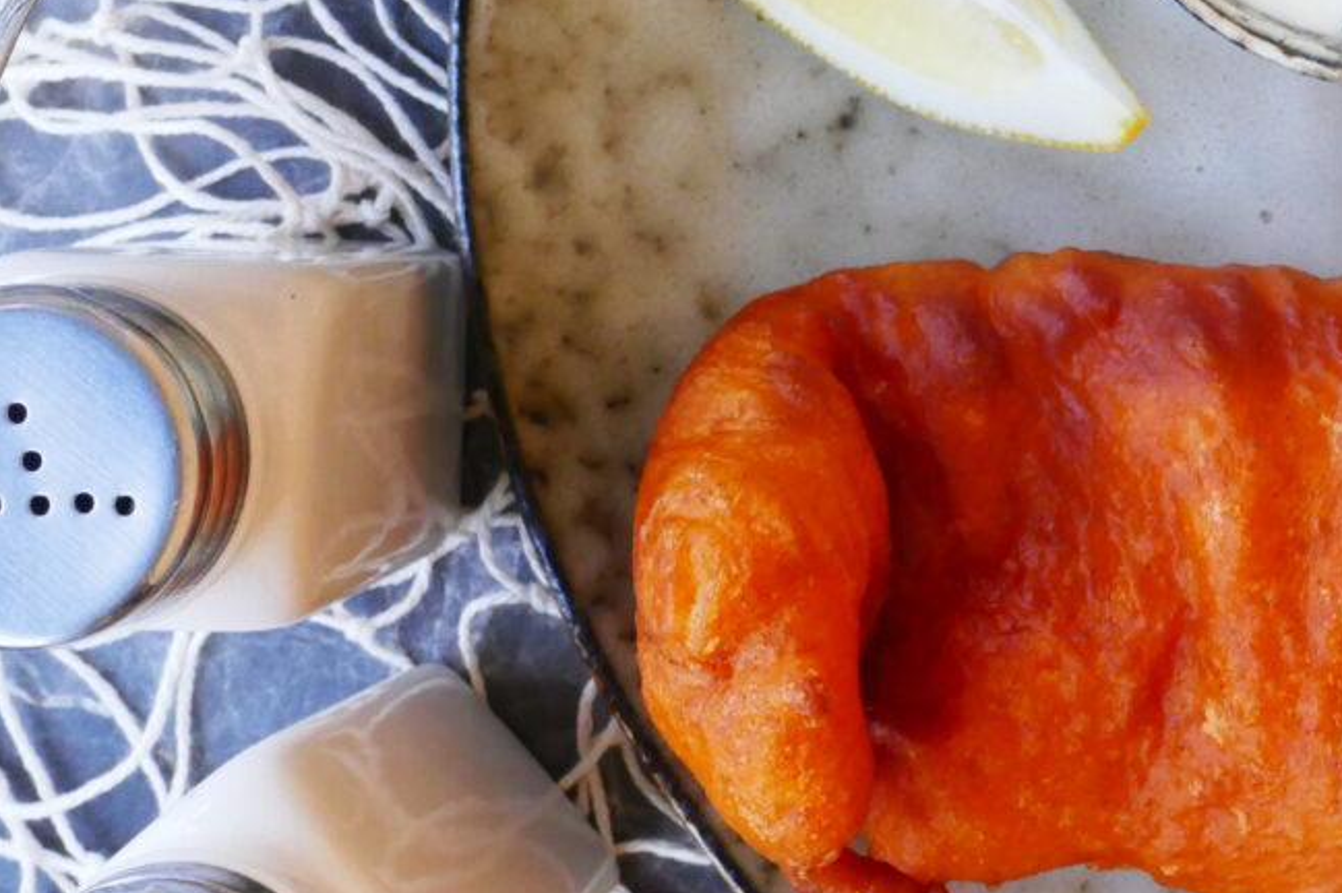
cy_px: 120
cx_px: 1104
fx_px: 2757
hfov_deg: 26.8
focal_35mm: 74
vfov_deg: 18.2
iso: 1600
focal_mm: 14.5
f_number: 8
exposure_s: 1/50
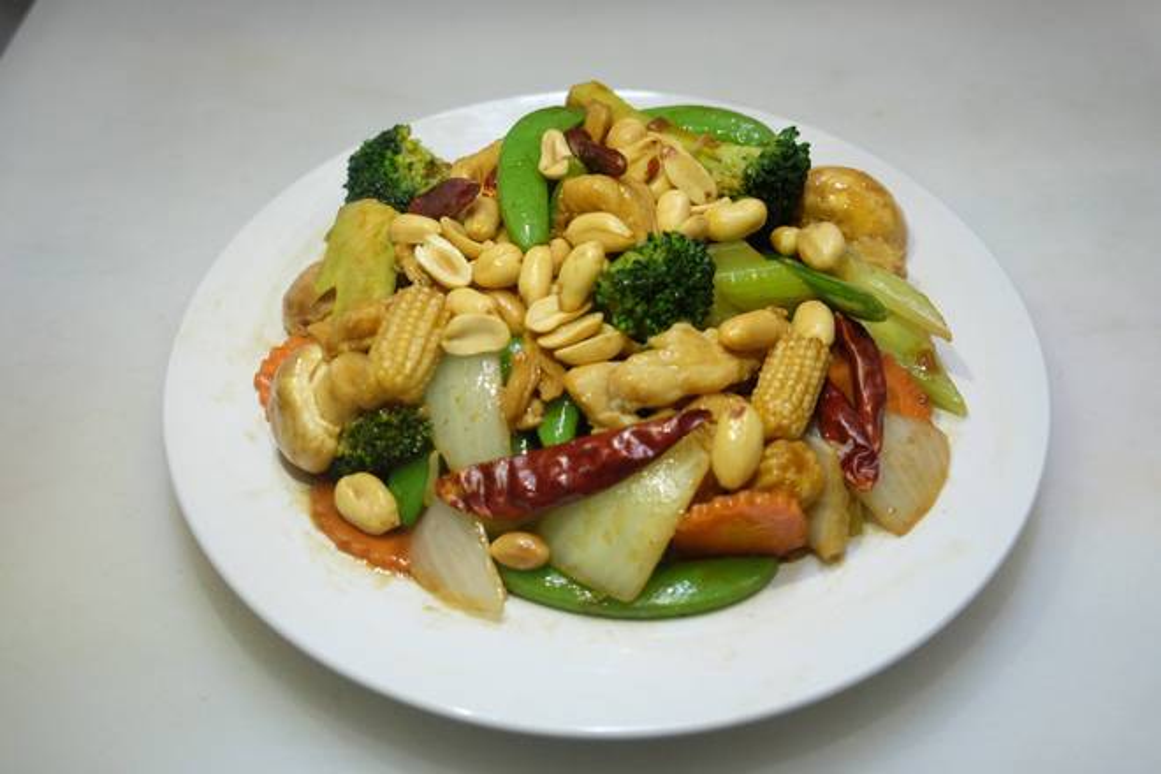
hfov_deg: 57.2
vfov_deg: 40.0
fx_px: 1064
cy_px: 387
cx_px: 580
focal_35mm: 33
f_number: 3.6
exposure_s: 1/150
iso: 2500
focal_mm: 22.3
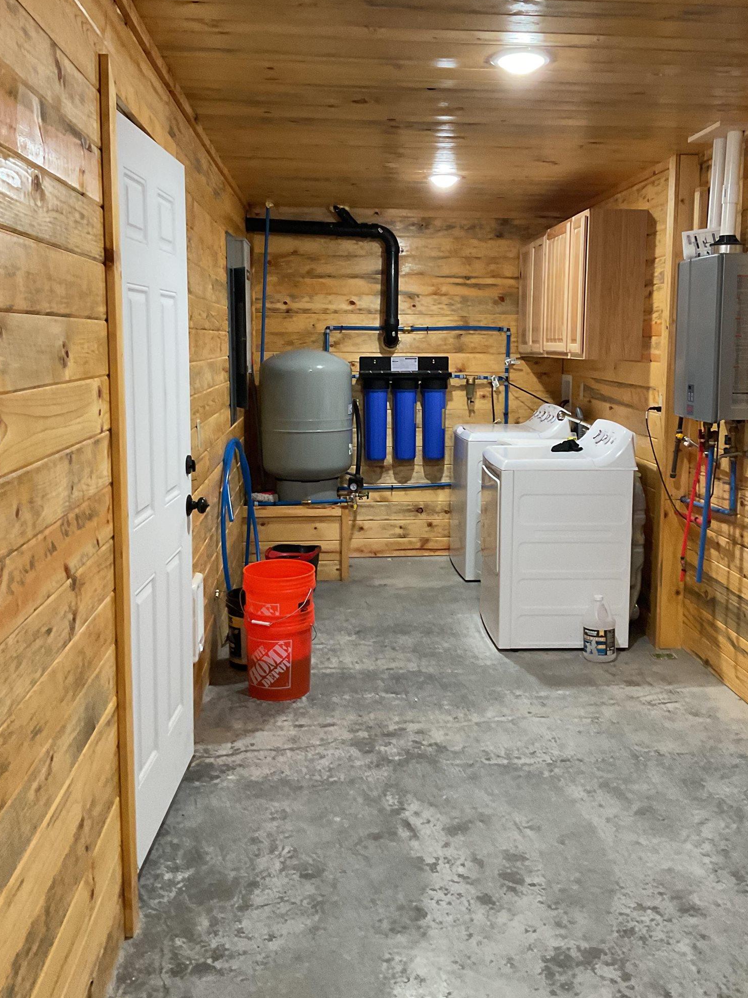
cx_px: 429
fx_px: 979
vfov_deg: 53.9
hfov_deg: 41.7
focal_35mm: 34
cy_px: 449
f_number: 1.8
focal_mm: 3
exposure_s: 1/60
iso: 250
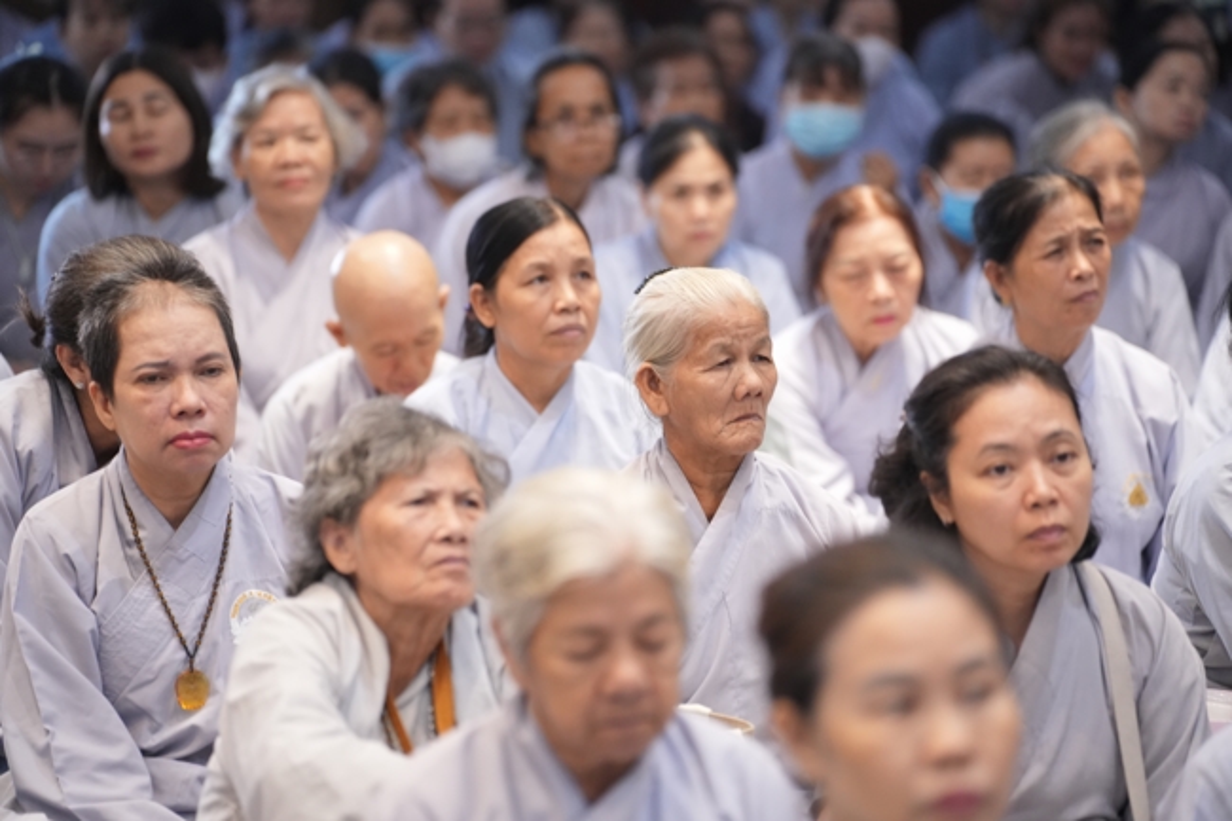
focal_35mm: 150
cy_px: 410
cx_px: 616
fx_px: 5132
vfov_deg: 9.1
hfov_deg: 13.7
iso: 3200
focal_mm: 150
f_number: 2.8
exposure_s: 1/160
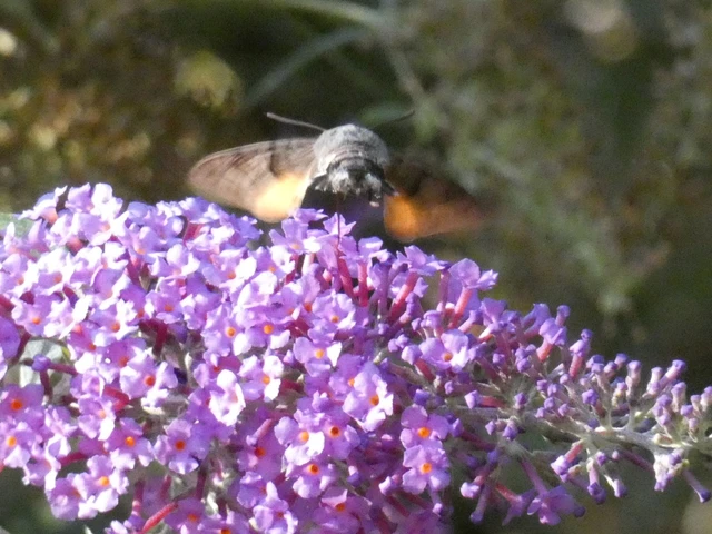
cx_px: 356
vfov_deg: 5.4
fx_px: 5636
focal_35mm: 274
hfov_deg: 7.2
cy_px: 267
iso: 2000
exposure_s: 1/320
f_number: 5.5
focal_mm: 49.1
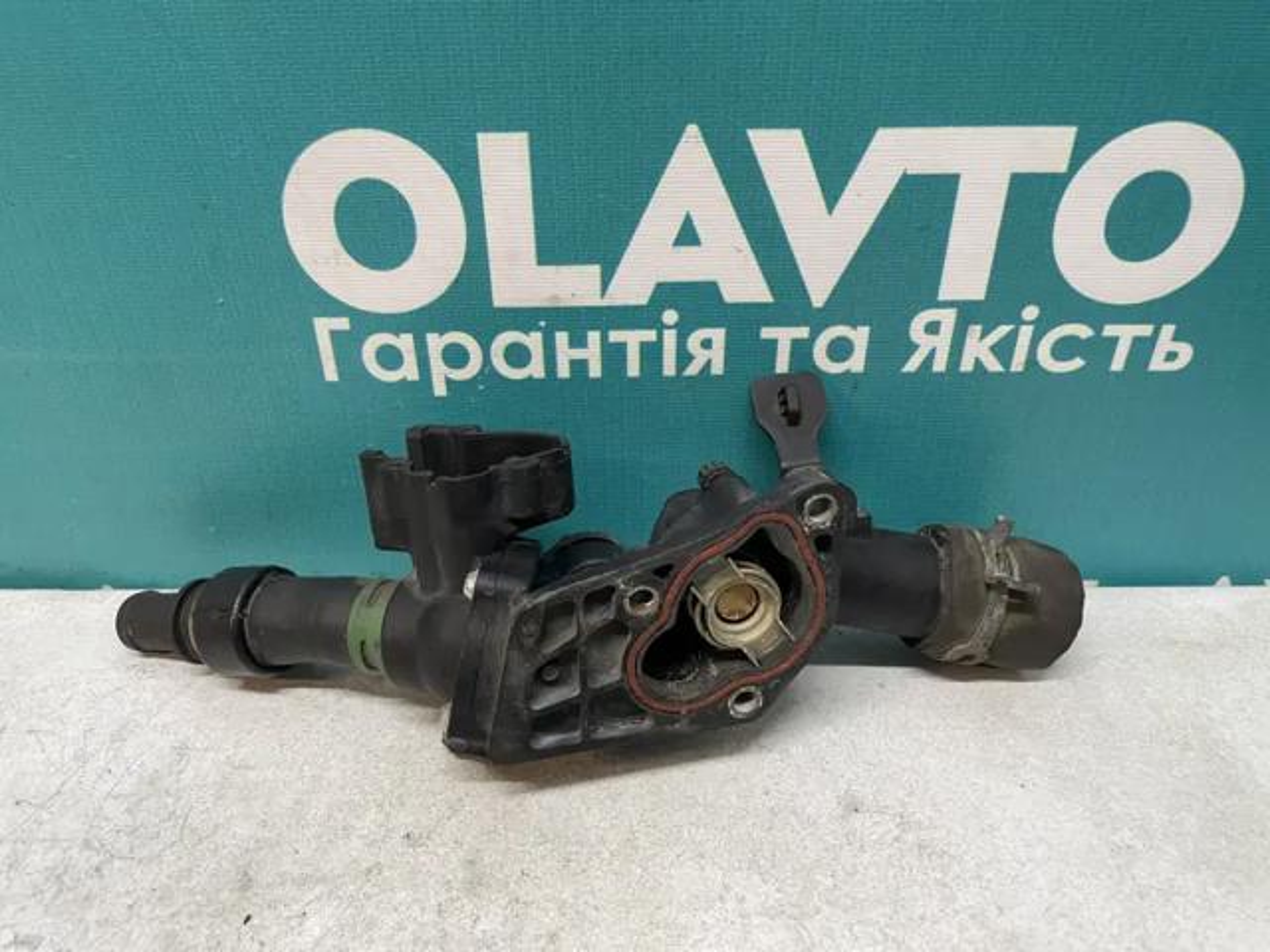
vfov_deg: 53.1
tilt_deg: -34.1
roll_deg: +3.2
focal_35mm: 26
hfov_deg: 67.3
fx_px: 954
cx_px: 635
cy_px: 476
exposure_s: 1/50
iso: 80
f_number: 1.6
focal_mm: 4.2
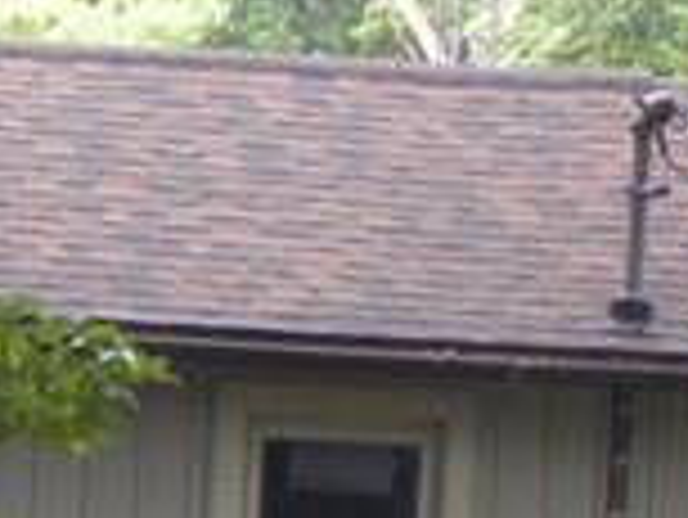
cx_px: -760
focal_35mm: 248
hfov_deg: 7.6
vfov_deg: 6.0
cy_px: 680
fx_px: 4933
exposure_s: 1/87
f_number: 3.2
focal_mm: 6.6
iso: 90
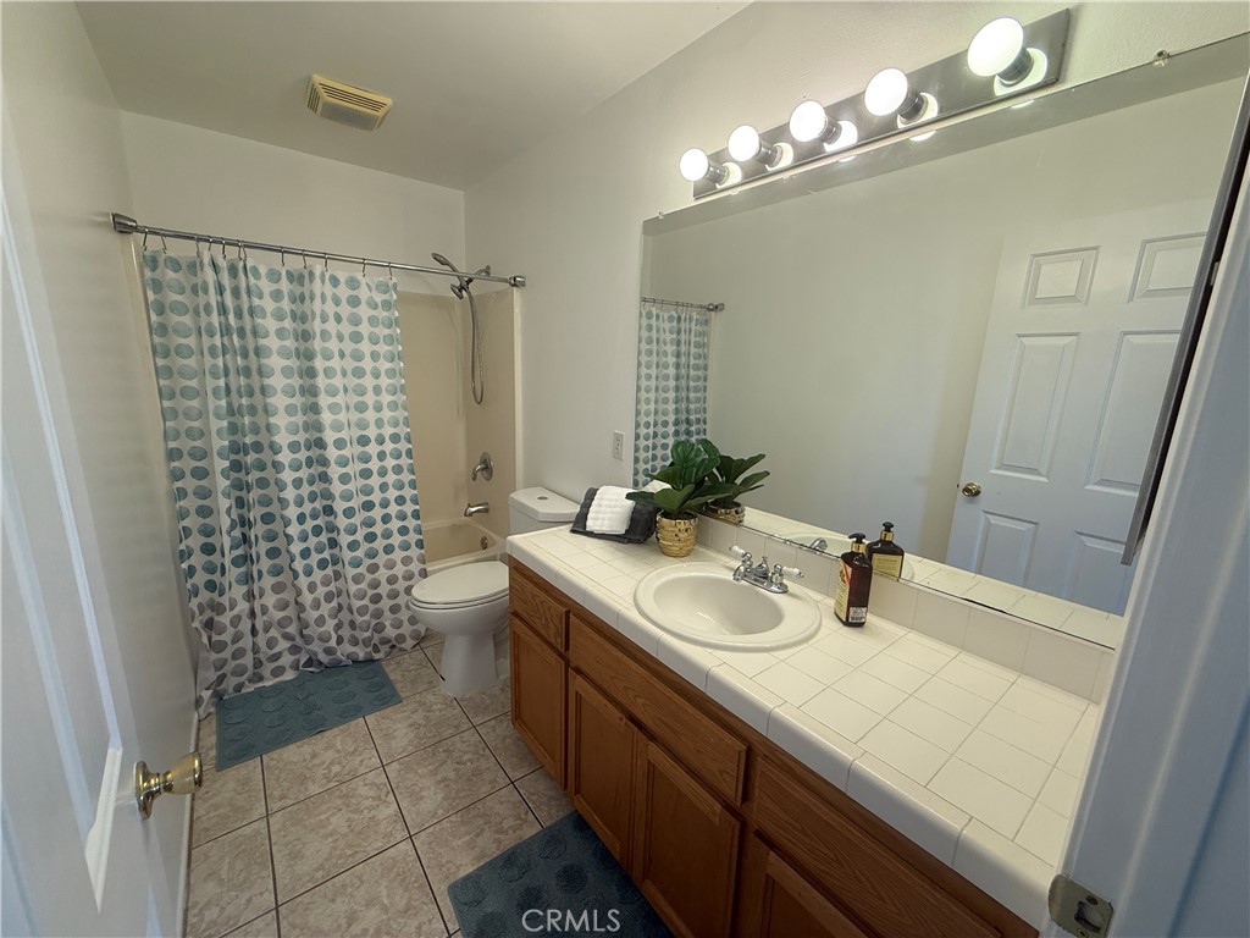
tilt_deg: -11.7
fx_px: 506
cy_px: 469
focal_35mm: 14
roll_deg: -1.6
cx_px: 625
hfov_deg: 102.1
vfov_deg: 85.7
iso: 160
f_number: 2.2
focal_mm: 2.22
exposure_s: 1/120
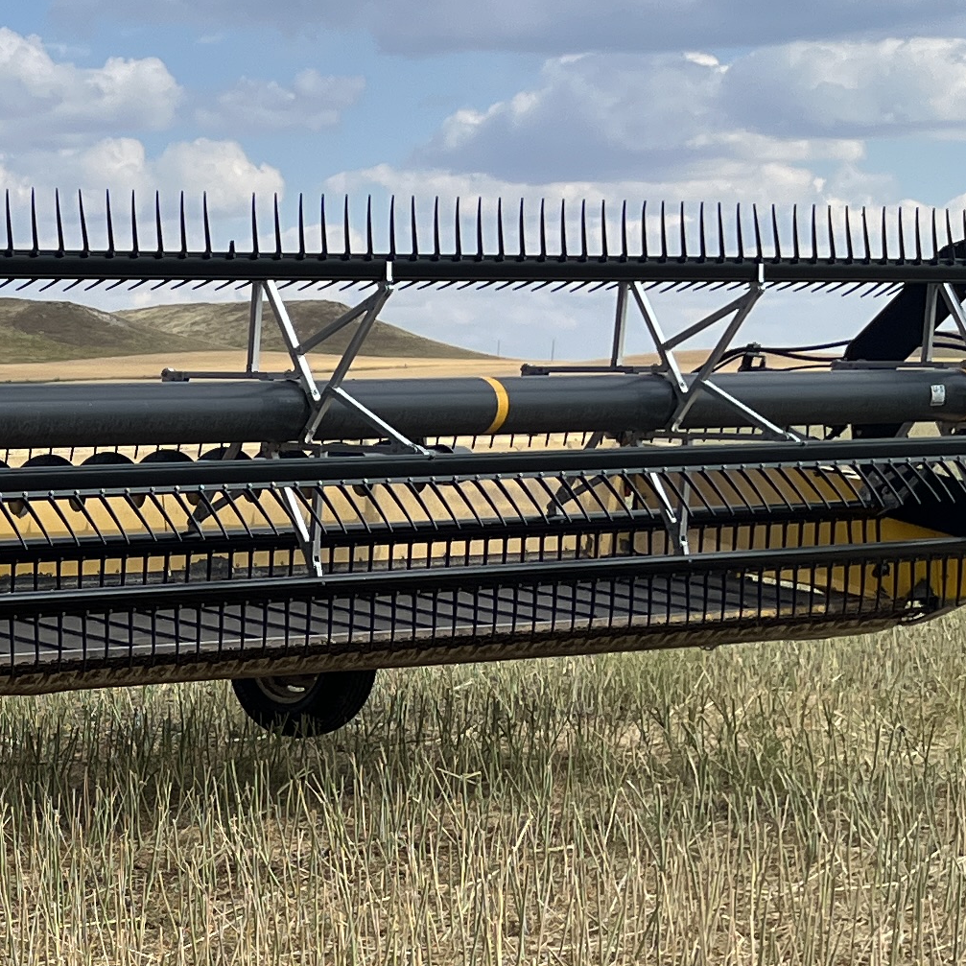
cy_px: 880
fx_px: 2905
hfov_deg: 15.6
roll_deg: +0.4
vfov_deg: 18.6
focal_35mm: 92
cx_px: -877
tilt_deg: -7.3
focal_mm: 5.1
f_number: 1.6
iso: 50
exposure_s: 1/2688
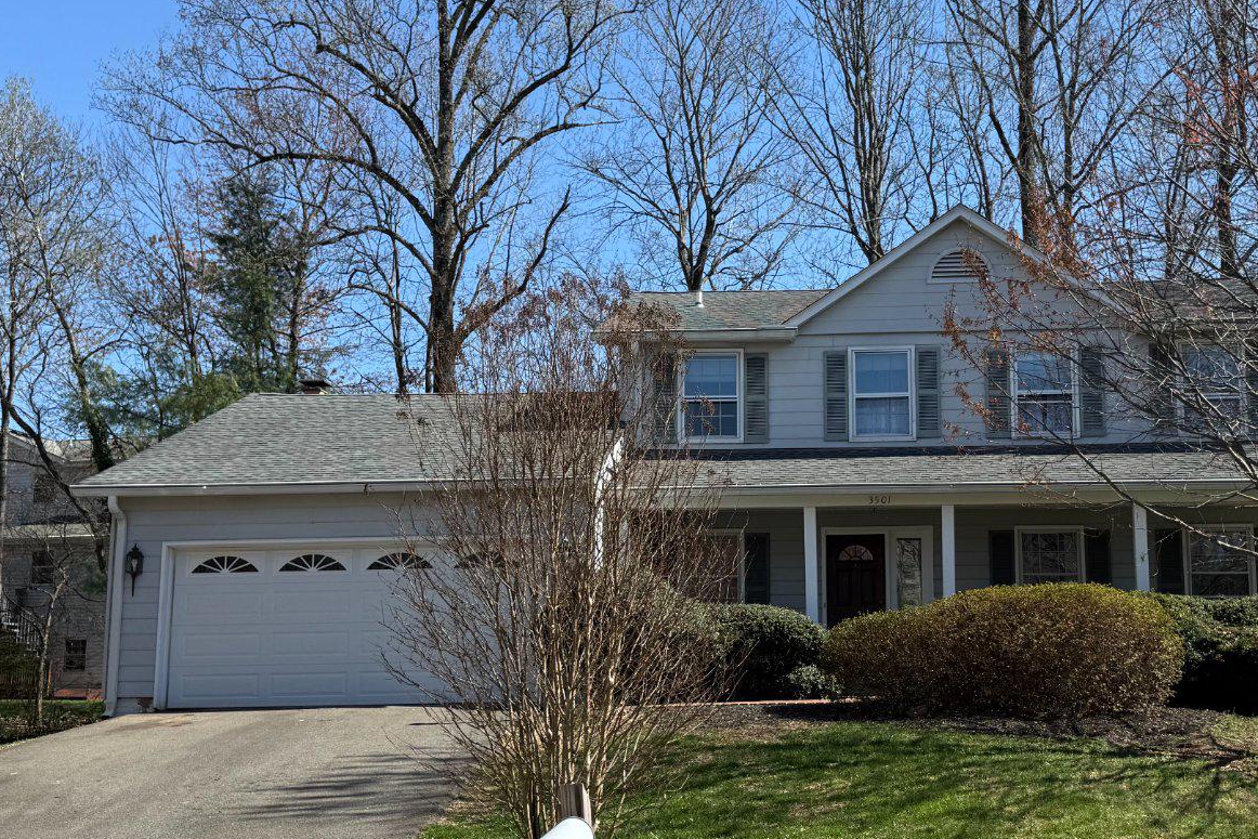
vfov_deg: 30.5
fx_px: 1538
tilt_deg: +5.9
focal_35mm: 44
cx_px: 766
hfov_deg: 44.2
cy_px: 482
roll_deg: +0.9
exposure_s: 1/2703
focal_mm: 6.76
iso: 80
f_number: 1.78
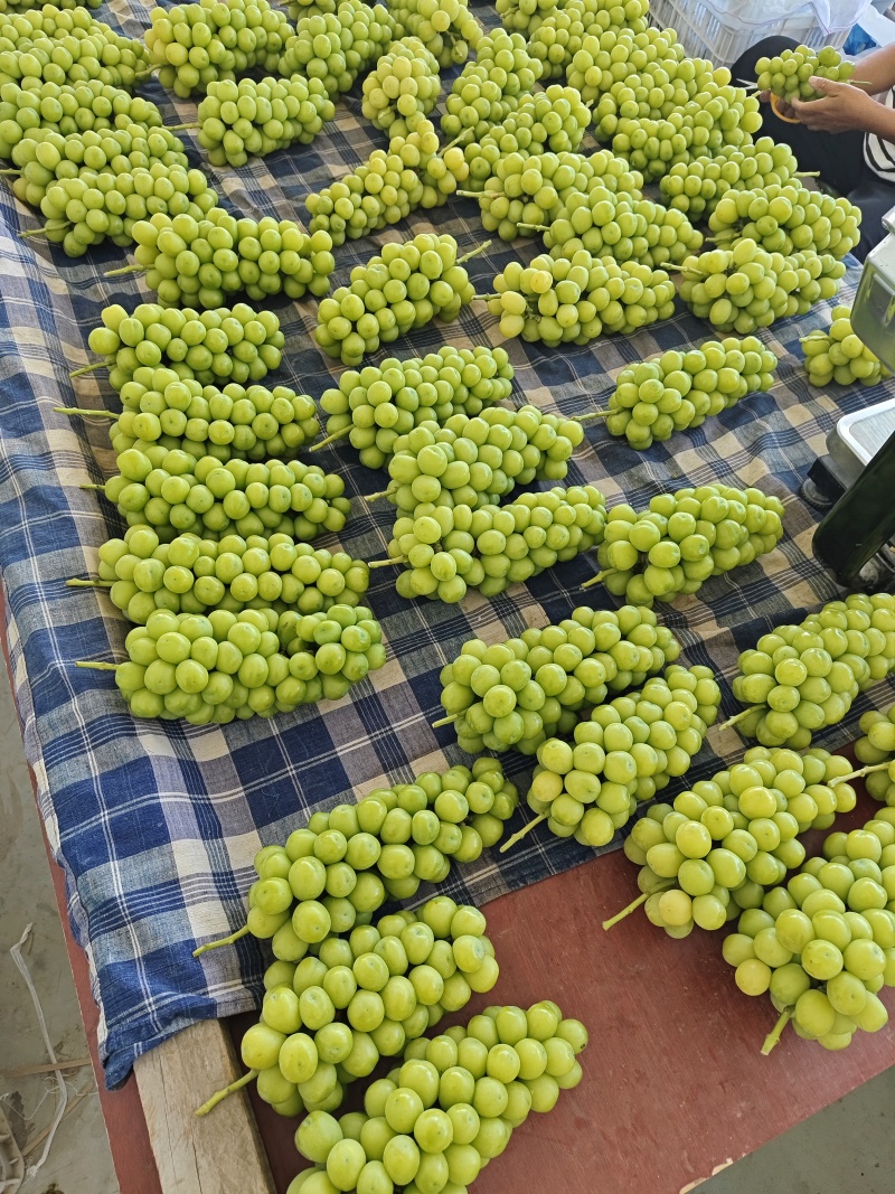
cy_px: 597
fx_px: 793
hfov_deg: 58.9
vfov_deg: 73.9
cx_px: 448
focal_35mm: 23
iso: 123
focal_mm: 5.56
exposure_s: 1/100
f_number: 1.88
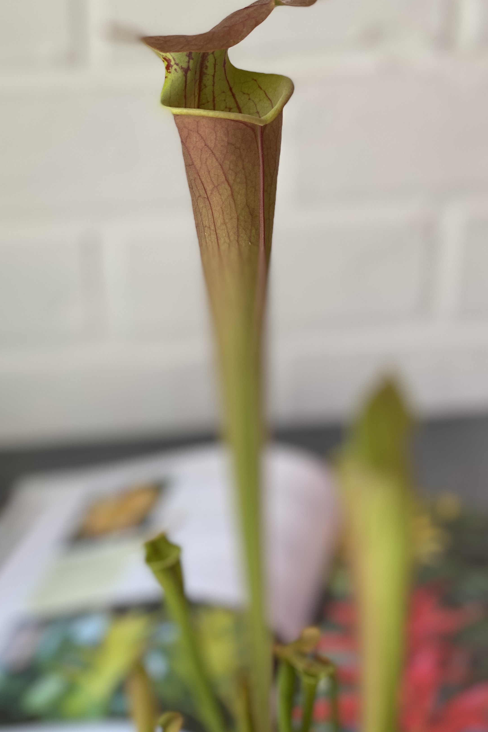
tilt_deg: -28.5
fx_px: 1362
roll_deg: -0.8
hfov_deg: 20.3
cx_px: 230
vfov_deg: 30.1
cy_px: 388
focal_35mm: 67
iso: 40
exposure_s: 1/122
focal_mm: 6
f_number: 2
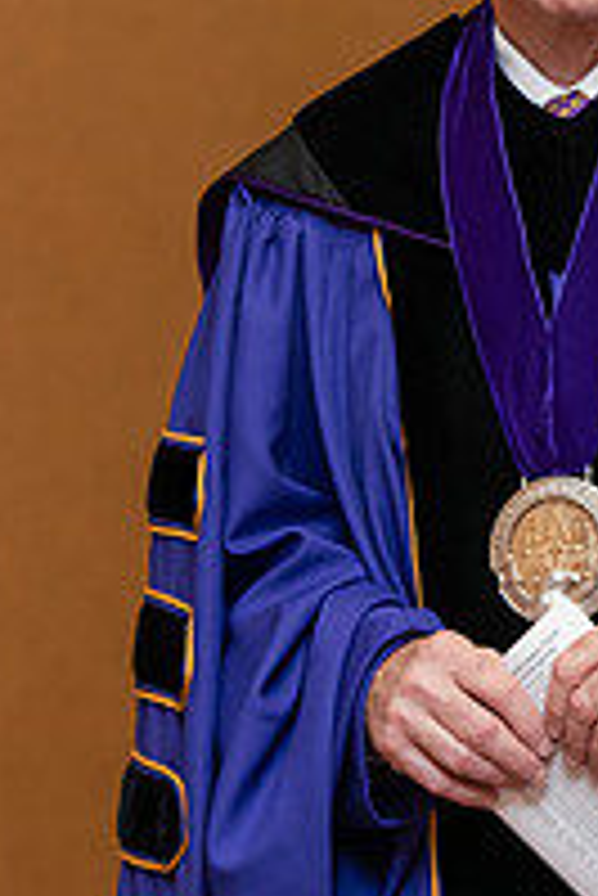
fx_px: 7984
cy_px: 74
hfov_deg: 4.3
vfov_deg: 6.4
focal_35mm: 321
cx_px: 706
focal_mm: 110
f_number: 3.5
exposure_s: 1/200
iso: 1600
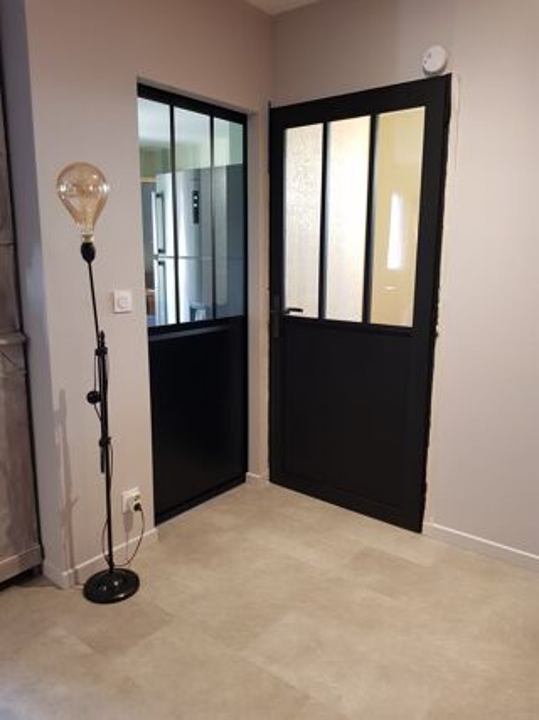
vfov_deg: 67.3
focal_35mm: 26
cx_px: 270
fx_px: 540
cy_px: 360
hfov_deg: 53.0
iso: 250
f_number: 1.7
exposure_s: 1/19
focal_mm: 4.2
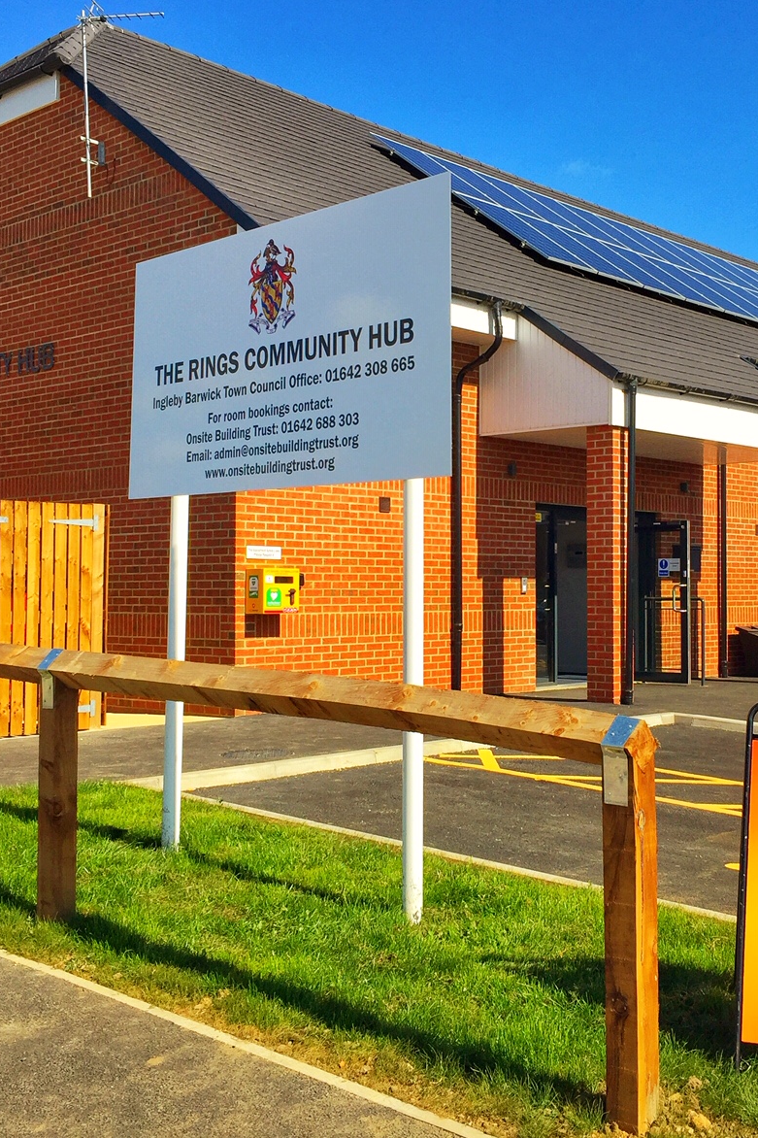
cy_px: 546
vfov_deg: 46.4
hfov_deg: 31.6
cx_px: 506
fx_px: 1327
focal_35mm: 42
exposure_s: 1/1883
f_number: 2.2
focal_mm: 4.15
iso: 32
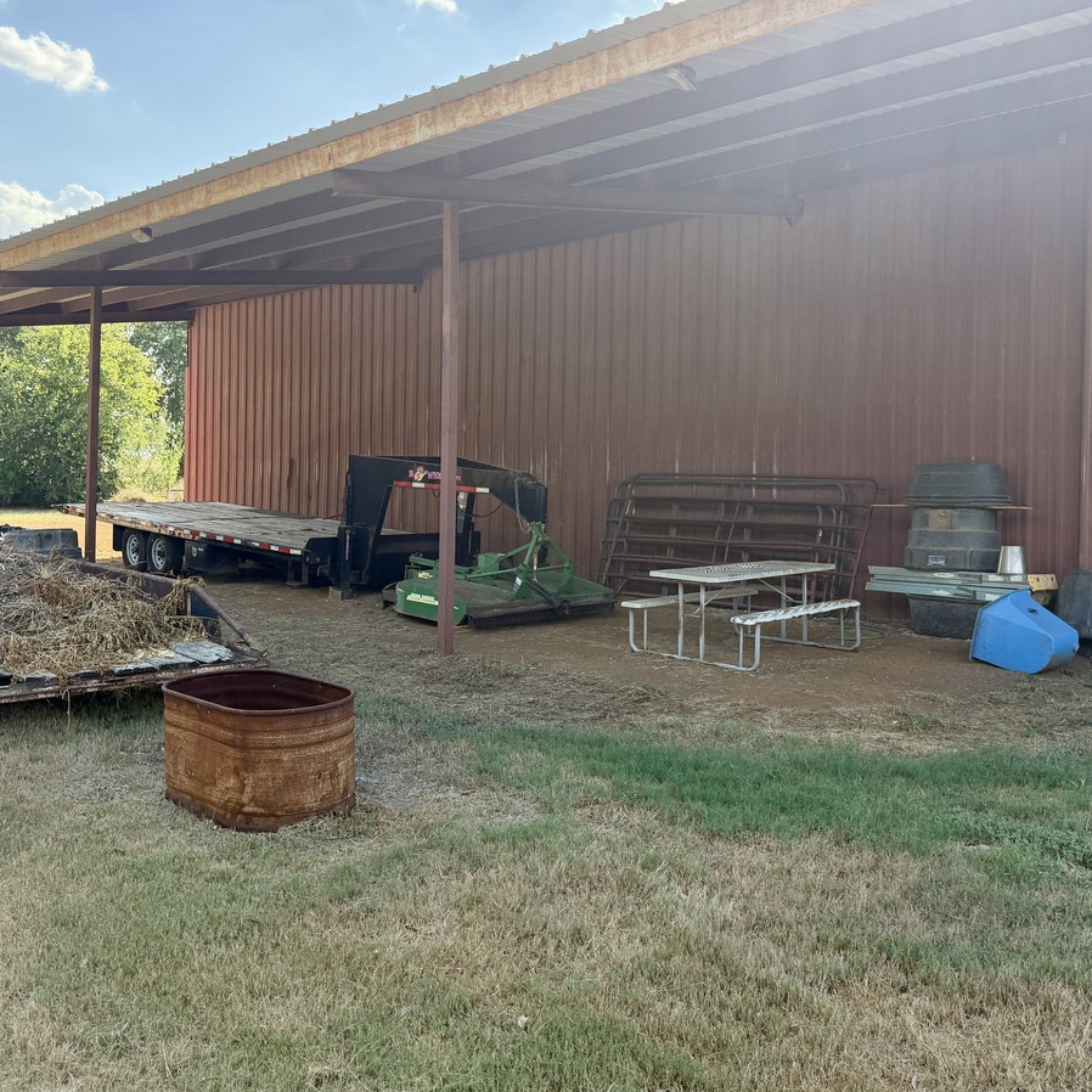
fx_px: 1213
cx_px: 636
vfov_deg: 48.3
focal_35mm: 34
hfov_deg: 48.3
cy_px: 472
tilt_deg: +0.3
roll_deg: -0.3
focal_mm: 6.76
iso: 100
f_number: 1.78
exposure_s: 1/888
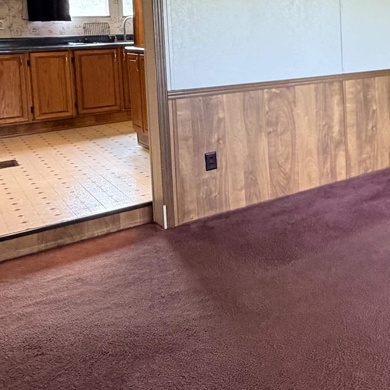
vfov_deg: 37.8
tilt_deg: -3.7
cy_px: 52
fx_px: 535
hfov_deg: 33.5
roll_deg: +1.8
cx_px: 453
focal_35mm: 42
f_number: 2.2
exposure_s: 1/83
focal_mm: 2.22
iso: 320
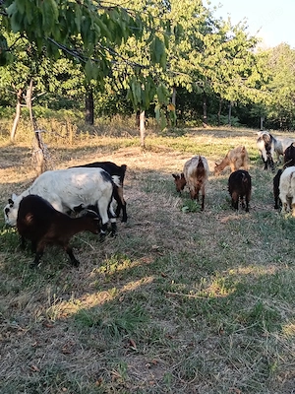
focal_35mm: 49
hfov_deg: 29.7
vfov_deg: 38.9
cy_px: 197
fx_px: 557
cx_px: 148
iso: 50
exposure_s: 1/131
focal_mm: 3.98
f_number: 1.8
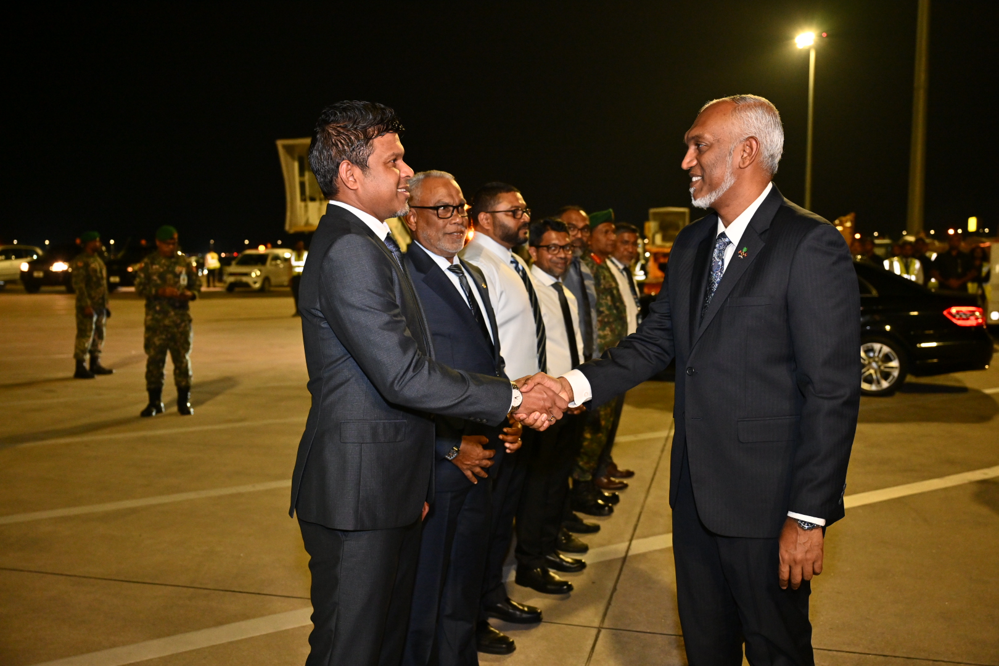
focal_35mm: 34
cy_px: 333
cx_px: 500
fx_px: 930
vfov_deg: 39.4
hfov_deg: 56.5
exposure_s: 1/125
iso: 2500
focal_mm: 33.5
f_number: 3.5
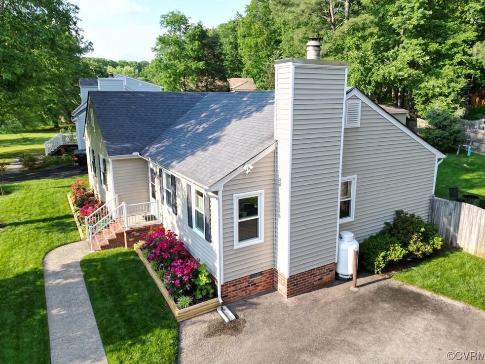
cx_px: 248
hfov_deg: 69.4
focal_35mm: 25
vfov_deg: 54.9
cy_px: 177
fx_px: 350
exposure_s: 1/1000
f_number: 1.7
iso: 130
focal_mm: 6.72
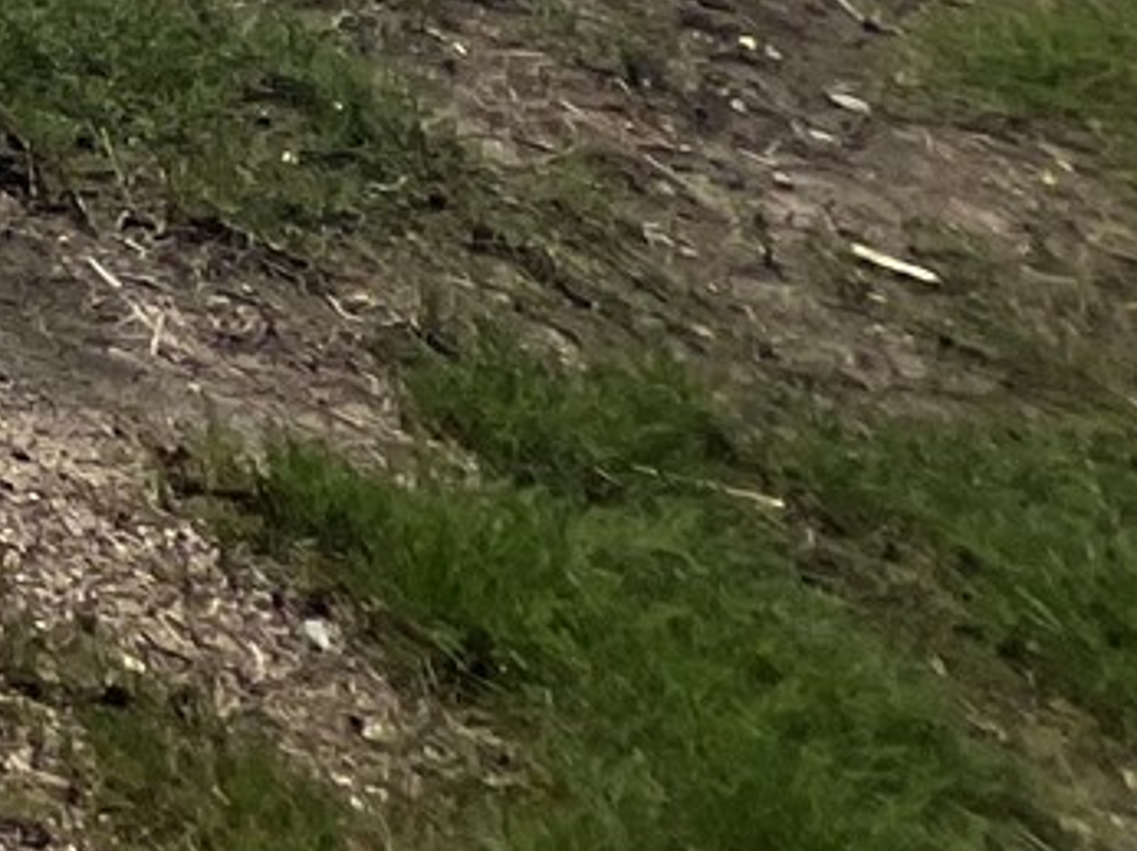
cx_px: -1873
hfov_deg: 13.4
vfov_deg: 13.1
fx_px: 2527
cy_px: -1321
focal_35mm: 77
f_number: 1.8
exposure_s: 1/4219
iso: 40
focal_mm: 1.57
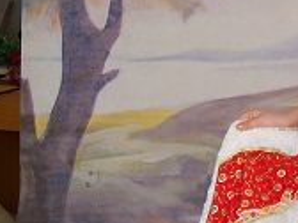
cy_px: 50
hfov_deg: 11.1
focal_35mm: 172
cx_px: 435
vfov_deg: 8.6
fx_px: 1481
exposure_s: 1/125
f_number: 9.5
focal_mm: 40
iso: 100
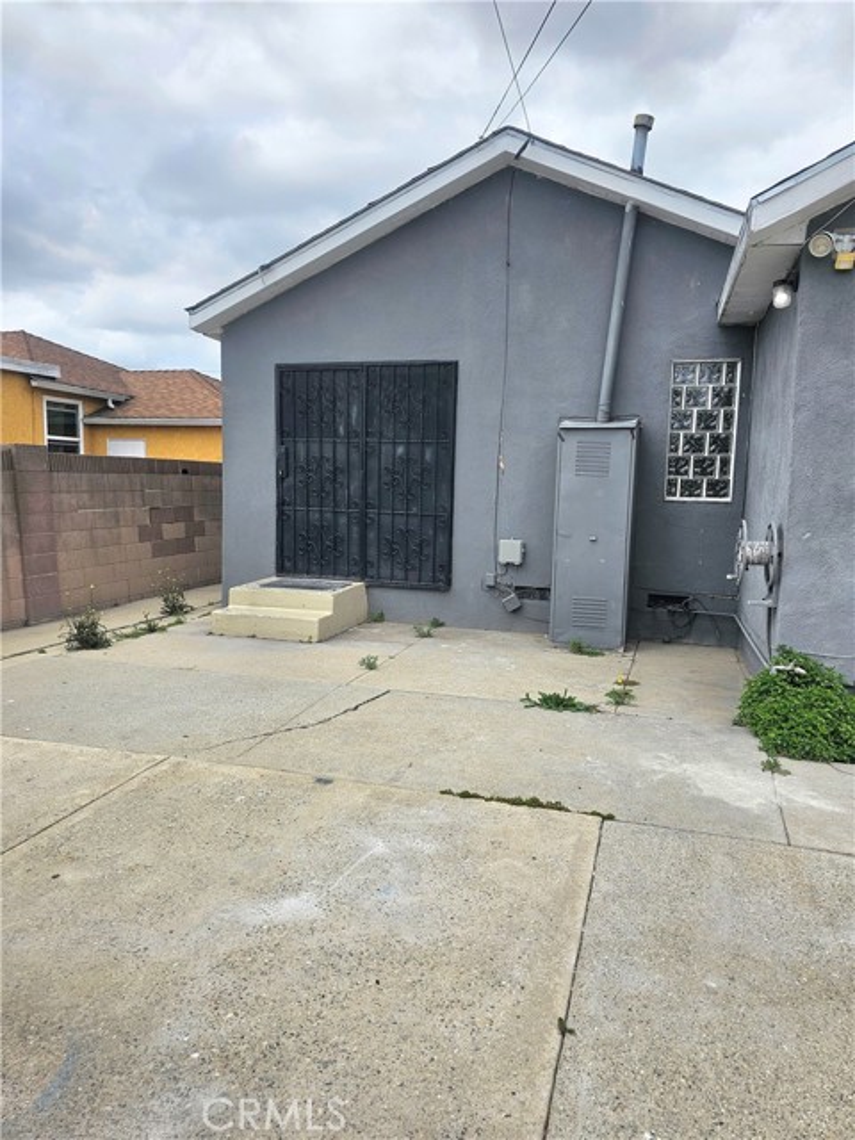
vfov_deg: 73.9
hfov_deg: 58.9
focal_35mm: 23
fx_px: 757
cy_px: 570
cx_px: 428
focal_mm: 6.3
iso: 10
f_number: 1.7
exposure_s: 1/1111
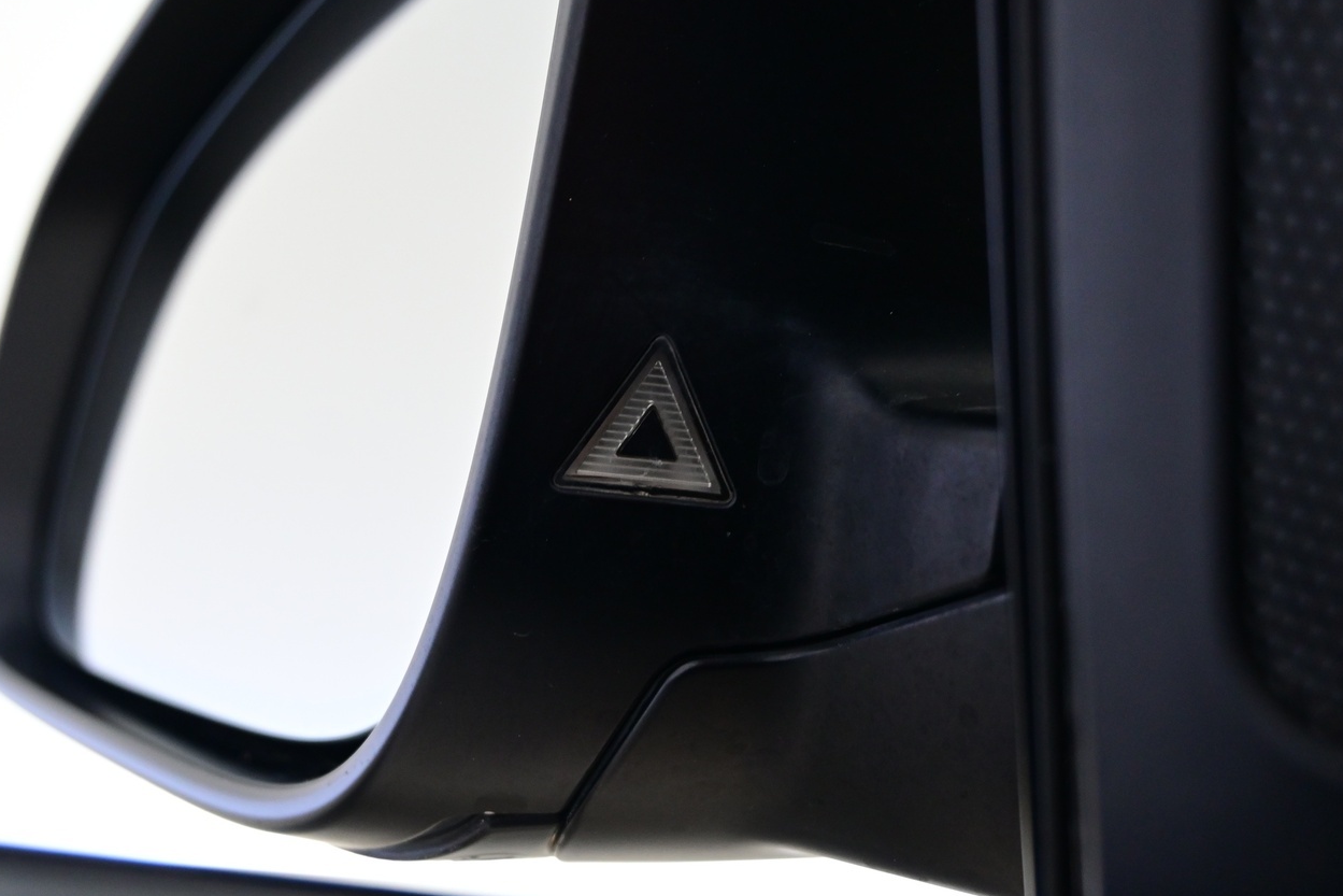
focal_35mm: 49
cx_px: 600
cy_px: 446
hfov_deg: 40.6
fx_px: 1815
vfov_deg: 27.7
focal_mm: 25
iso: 1250
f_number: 4.2
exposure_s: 1/40
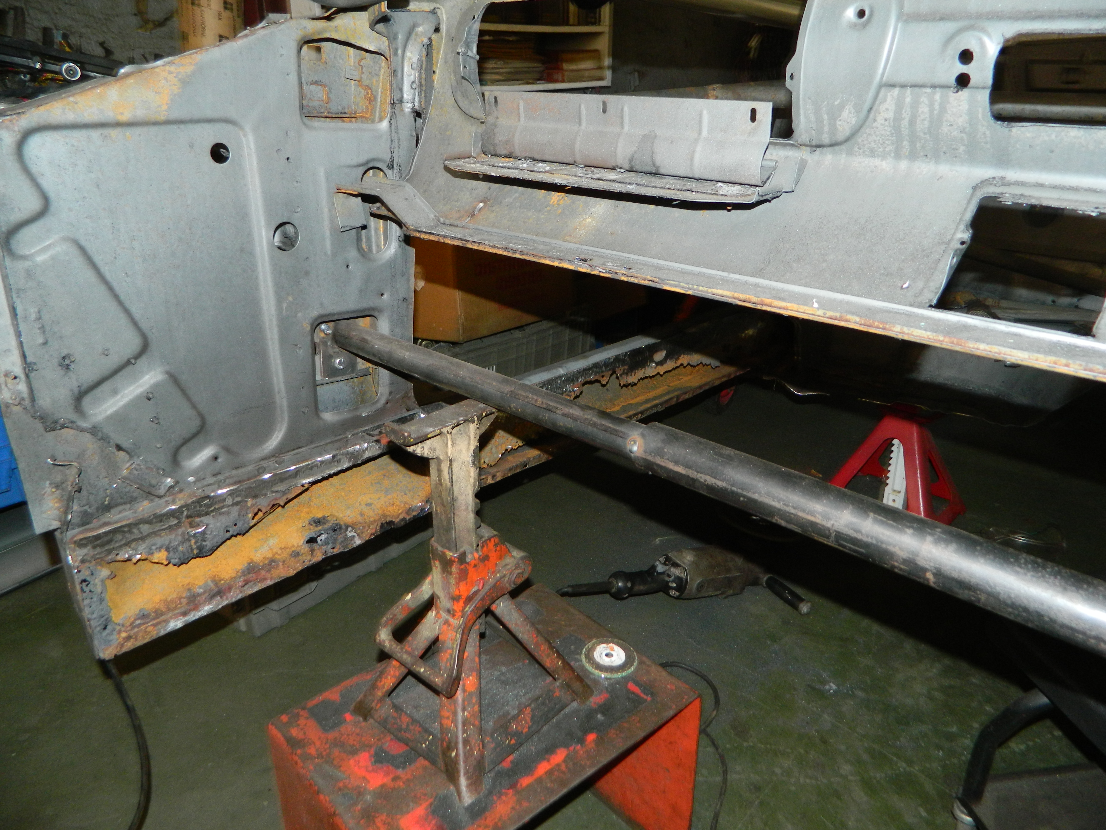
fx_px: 799
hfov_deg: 69.4
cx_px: 553
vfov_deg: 54.9
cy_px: 415
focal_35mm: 25
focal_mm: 4.5
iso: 200
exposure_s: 1/30
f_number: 3.1
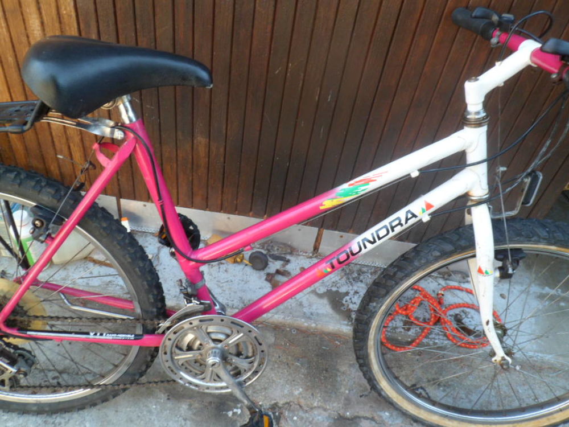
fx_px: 444
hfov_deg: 65.3
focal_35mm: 27
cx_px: 284
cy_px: 214
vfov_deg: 51.4
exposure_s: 1/45
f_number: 3.3
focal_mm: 4.9
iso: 100
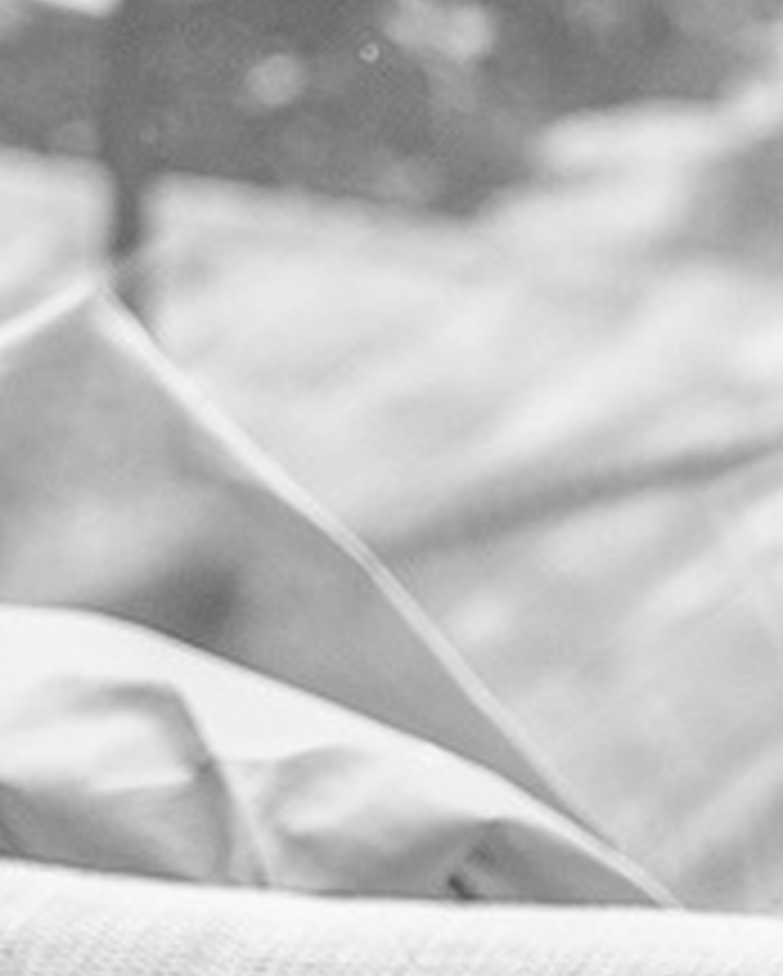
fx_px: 11195
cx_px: 2588
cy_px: 2705
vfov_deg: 4.8
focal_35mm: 387
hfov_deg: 3.9
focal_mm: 35
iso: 800
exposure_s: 1/160
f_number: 2
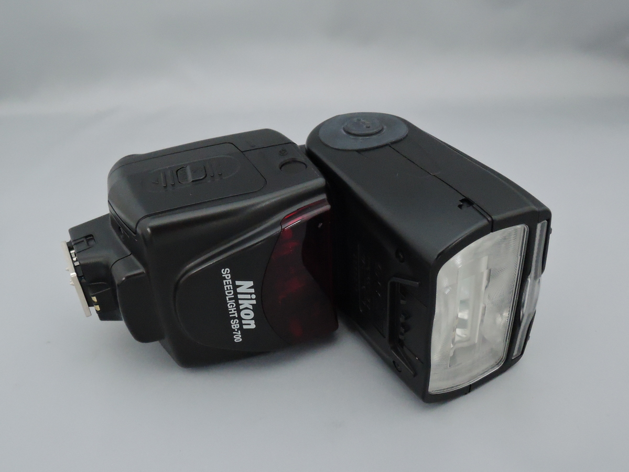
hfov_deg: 52.6
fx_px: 636
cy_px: 236
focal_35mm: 35
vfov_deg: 40.7
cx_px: 314
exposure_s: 1/125
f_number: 5.6
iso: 1600
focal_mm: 7.5
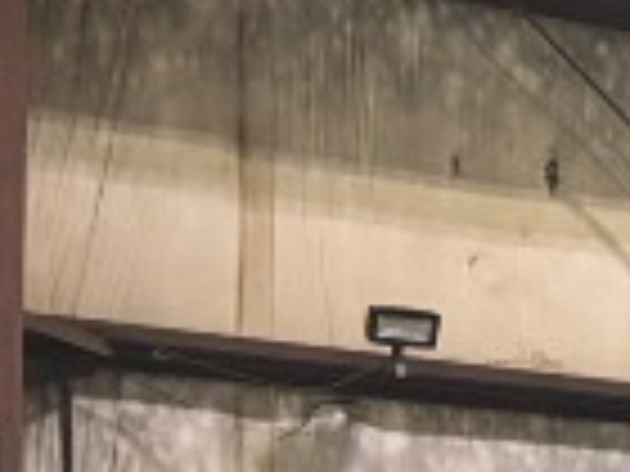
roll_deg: +0.9
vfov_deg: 7.8
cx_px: 1971
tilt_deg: +2.5
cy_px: 760
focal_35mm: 186
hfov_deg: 8.6
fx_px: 3385
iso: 500
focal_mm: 5.96
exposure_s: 1/40
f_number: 1.6
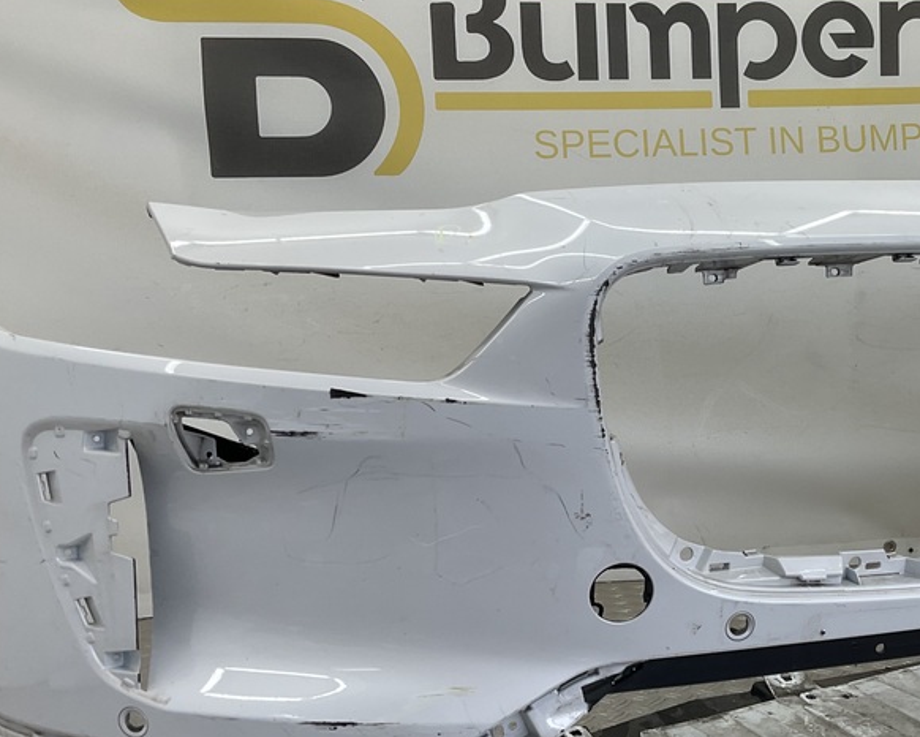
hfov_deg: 37.5
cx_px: 634
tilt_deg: -9.6
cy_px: 433
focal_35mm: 49
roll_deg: +1.9
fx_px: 1335
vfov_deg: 30.8
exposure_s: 1/129
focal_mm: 3
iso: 16
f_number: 1.8
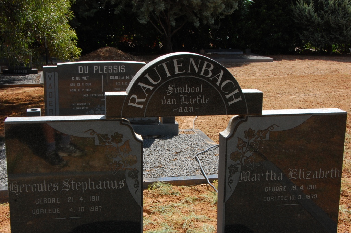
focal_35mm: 57
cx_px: 176
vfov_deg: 23.7
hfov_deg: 35.1
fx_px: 555
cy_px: 116
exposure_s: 1/125
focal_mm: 38
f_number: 18
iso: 400
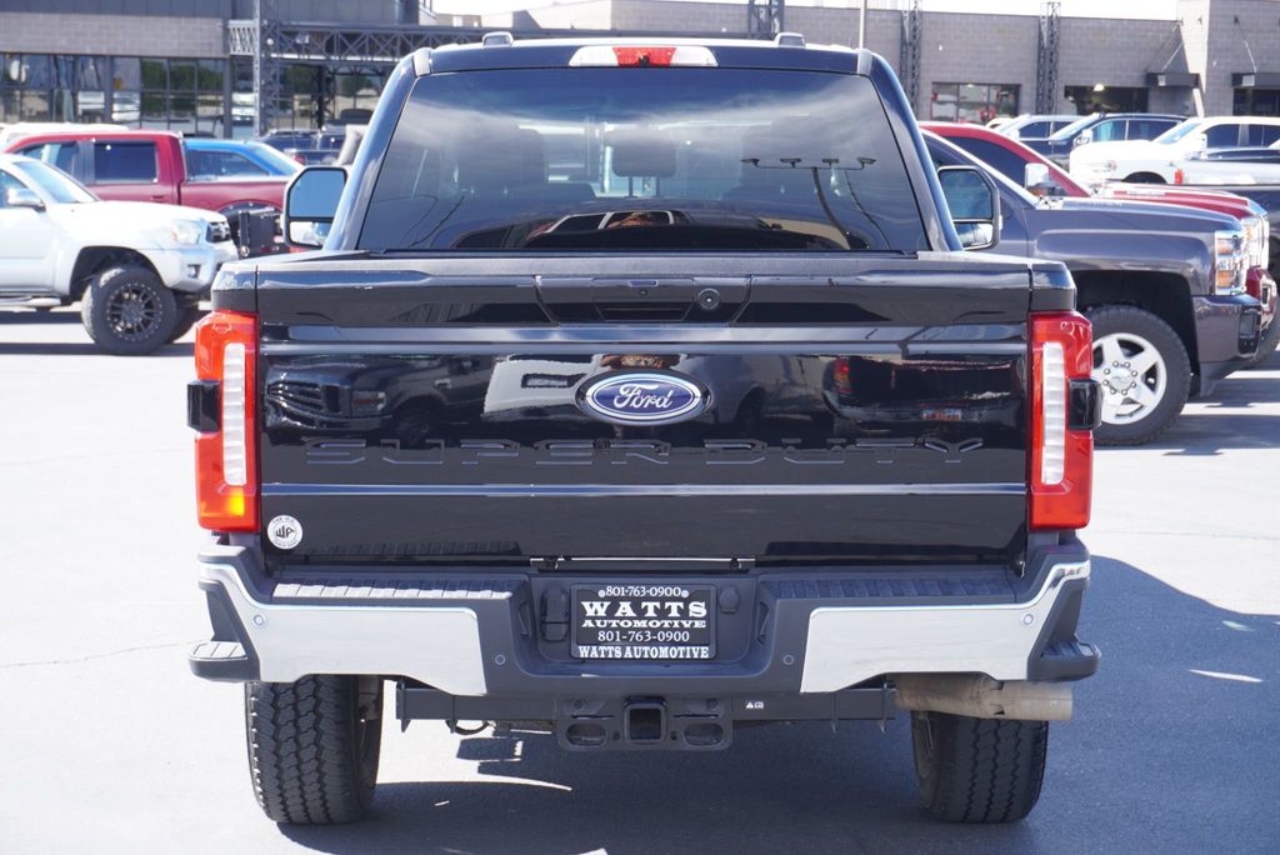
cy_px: 428
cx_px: 640
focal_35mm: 69
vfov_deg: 19.8
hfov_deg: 29.2
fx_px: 2455
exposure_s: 1/80
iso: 125
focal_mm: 46
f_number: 5.6
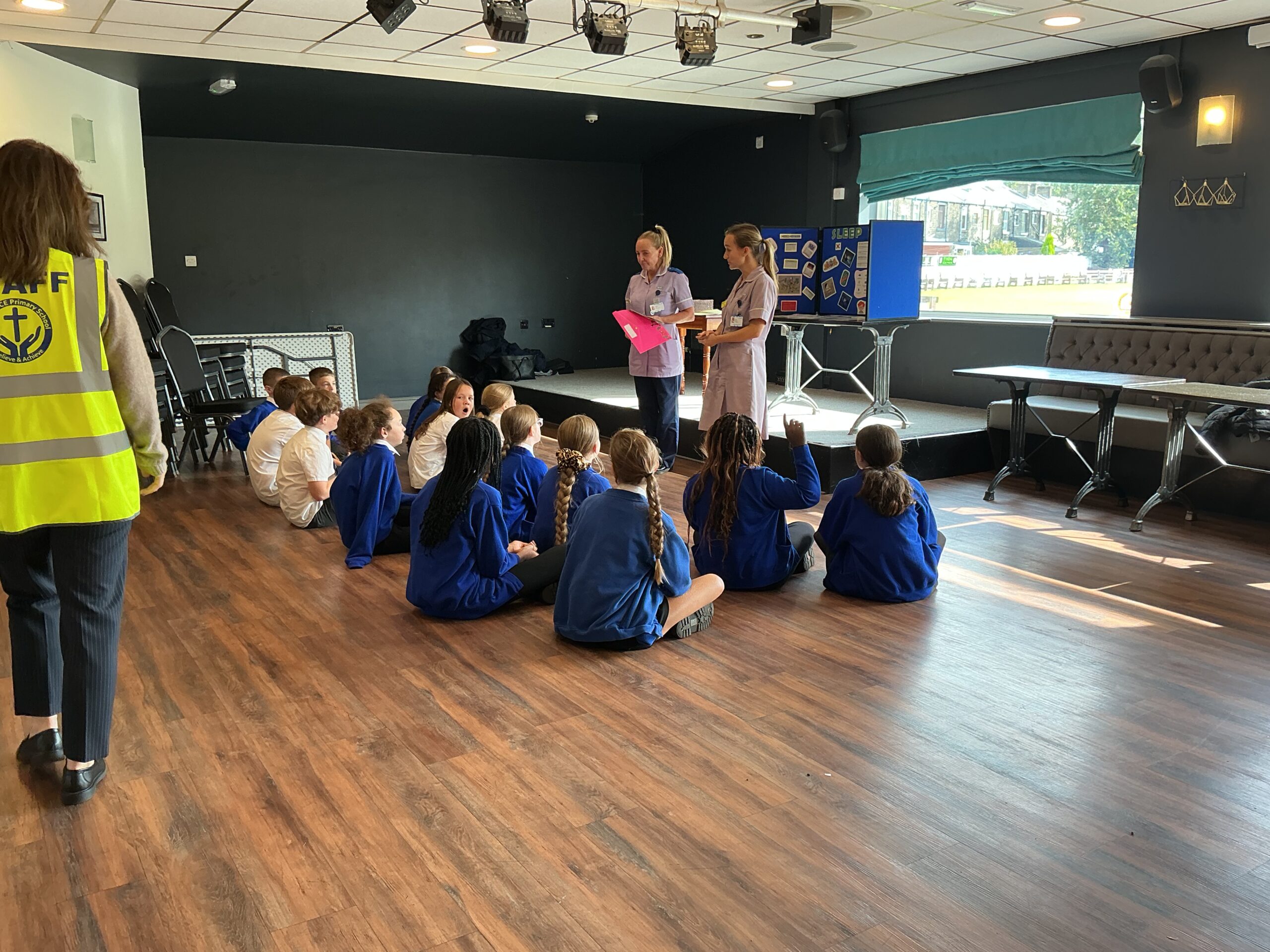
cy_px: 476
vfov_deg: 48.2
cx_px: 635
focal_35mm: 29
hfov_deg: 61.7
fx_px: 1064
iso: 40
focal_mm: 3
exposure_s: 1/50
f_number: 1.8
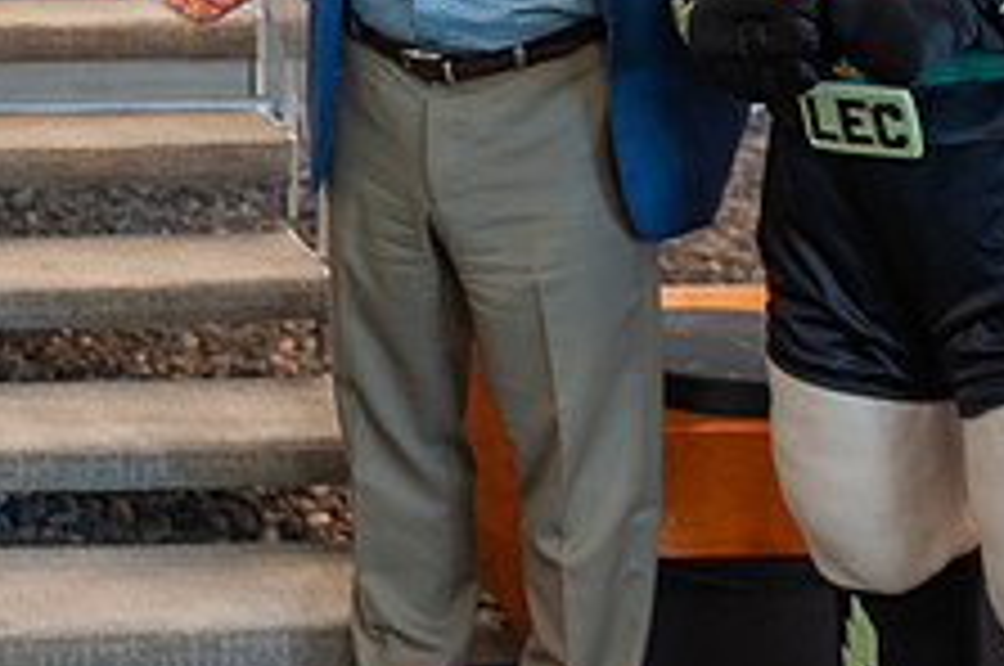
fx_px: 3035
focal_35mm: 109
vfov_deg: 12.2
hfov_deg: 17.9
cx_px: -183
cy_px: -161
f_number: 3.2
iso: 1250
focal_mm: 38
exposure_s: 1/160
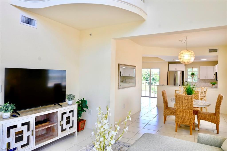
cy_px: 76
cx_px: 114
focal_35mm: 24
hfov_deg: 73.8
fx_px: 151
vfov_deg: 53.1
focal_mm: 16
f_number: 8
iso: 100
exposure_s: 1/6
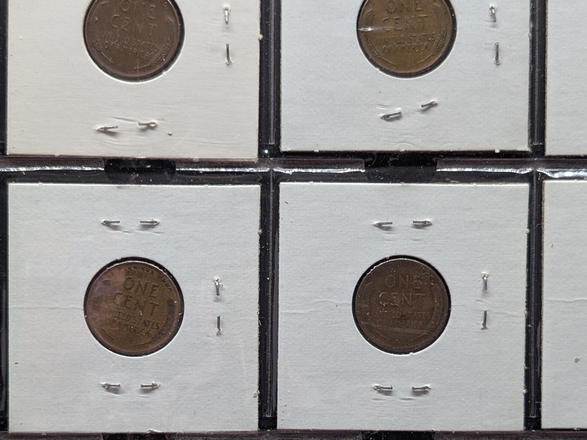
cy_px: 331
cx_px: 291
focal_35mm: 66
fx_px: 1119
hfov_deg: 29.4
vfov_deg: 22.1
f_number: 1.68
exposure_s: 1/33.1
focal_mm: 6.9
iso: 26
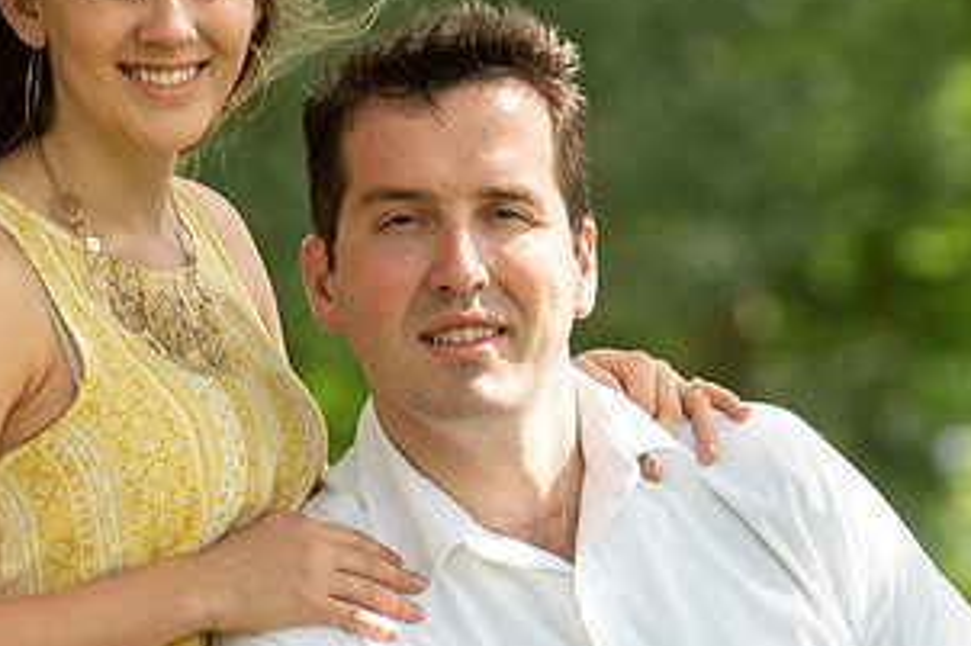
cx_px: 437
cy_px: 289
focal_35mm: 355
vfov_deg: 3.9
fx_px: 9570
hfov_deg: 5.8
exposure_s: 1/125
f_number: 5.6
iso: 125
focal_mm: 185
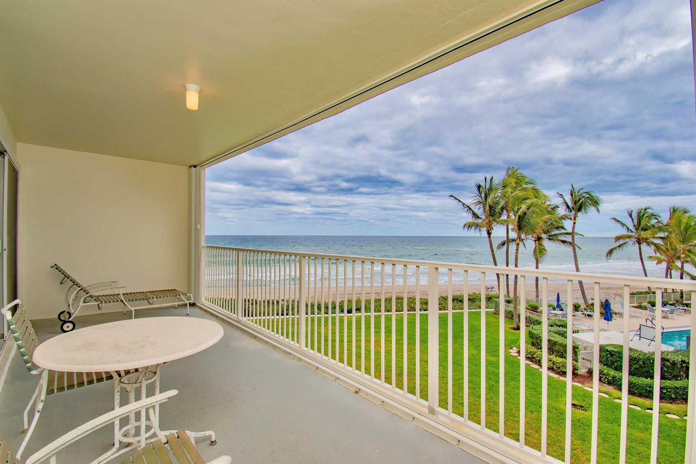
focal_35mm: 16
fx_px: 319
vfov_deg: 72.0
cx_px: 348
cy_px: 232
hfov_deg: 95.0
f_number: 9
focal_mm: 11
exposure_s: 1/200
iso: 100
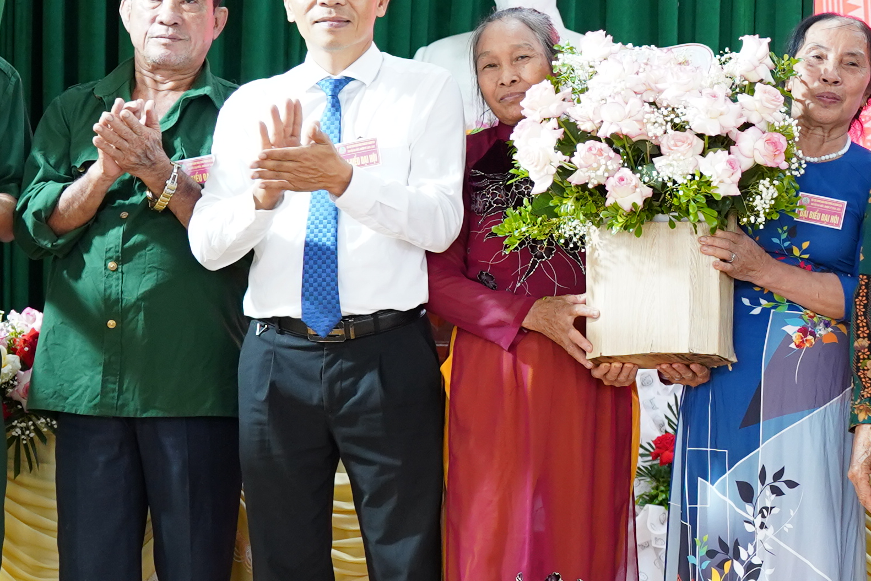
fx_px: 3167
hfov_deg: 14.4
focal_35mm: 131
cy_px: 244
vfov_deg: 10.5
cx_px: 1366
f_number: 4
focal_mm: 34.5
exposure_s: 1/40
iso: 1000
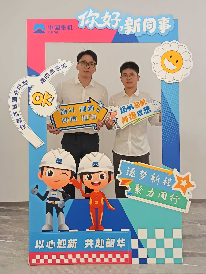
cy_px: 137
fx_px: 381
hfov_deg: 30.3
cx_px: 103
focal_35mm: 48
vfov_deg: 39.7
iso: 1626
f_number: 1.75
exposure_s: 1/33.3
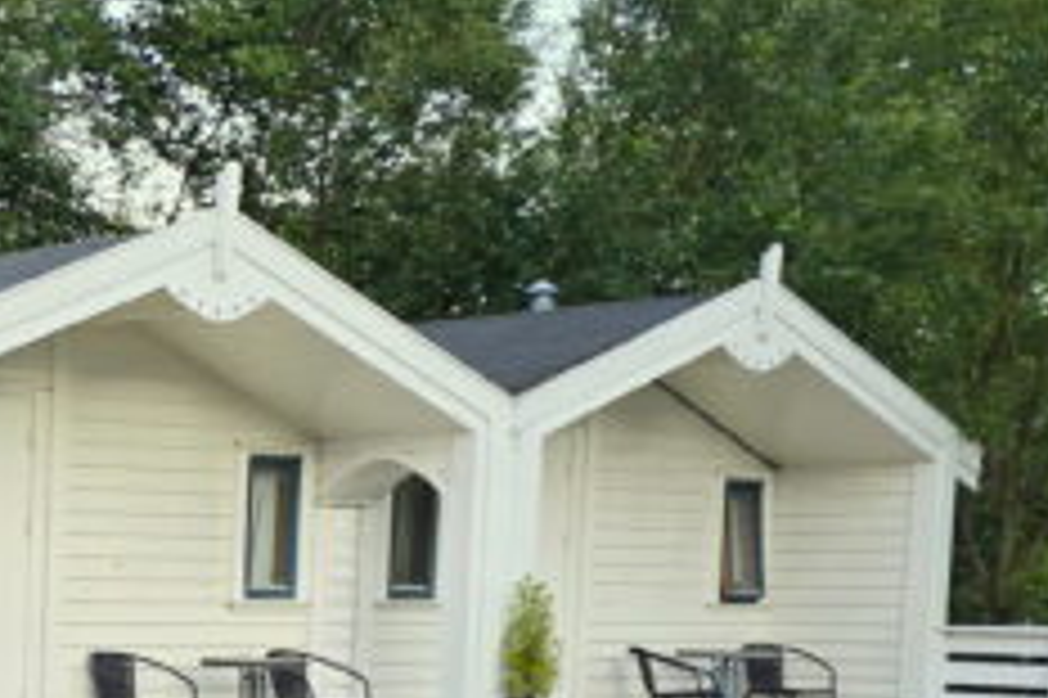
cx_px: -306
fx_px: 2298
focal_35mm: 79
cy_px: 788
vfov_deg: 16.7
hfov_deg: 22.9
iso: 40
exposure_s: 1/180
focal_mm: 6.3
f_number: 1.7
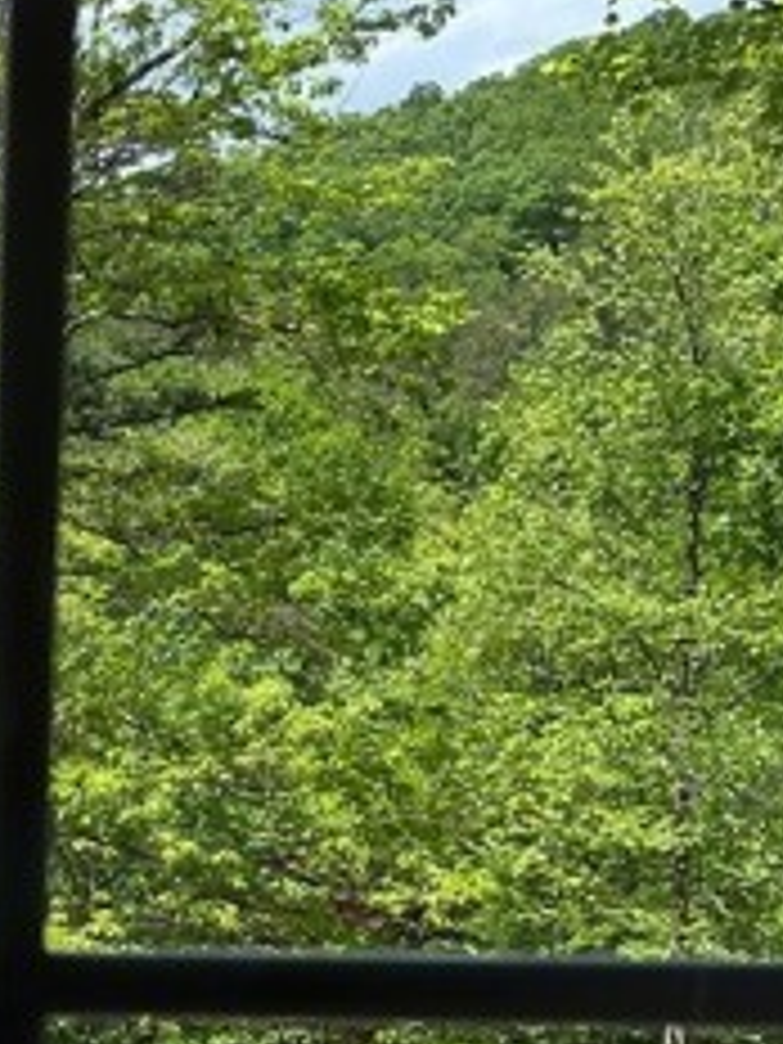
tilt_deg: -5.9
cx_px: -482
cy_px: 828
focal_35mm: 86
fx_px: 2594
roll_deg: -0.7
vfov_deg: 22.5
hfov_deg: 15.5
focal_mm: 5.7
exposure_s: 1/1838
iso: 50
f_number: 1.5
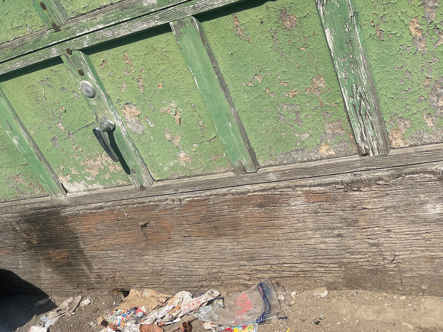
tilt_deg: -32.1
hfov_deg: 46.5
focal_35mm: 39
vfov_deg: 36.3
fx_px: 499
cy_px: 232
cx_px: 321
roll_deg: +20.2
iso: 50
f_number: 1.6
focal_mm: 5.1
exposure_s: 1/6579
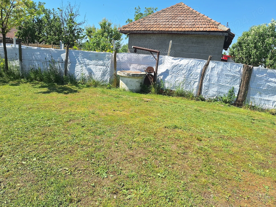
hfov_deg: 73.9
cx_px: 138
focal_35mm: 23
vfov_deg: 58.9
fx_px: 183
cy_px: 104
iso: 40
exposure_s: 1/2208
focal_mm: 5.54
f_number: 1.8
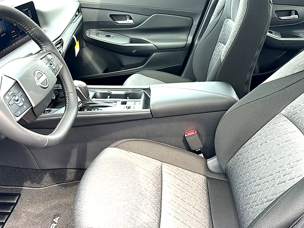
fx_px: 220
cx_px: 152
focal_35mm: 25
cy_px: 114
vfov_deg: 54.9
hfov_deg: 69.4
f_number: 1.78
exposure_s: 1/127
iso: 64
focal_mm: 6.86
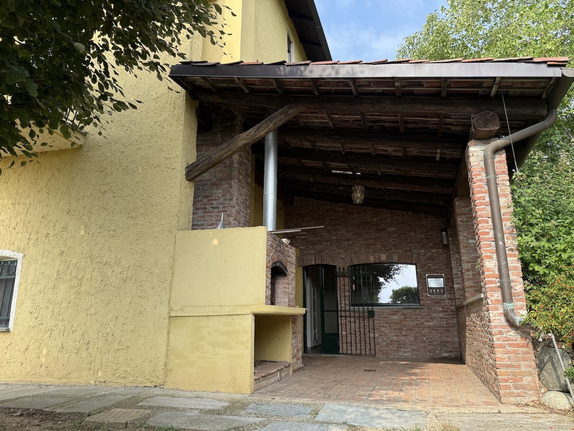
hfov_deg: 71.6
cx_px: 287
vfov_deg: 56.8
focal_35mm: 24
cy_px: 216
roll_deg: -0.1
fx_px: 398
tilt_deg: +15.6
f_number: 1.78
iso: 80
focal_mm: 6.76
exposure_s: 1/1091
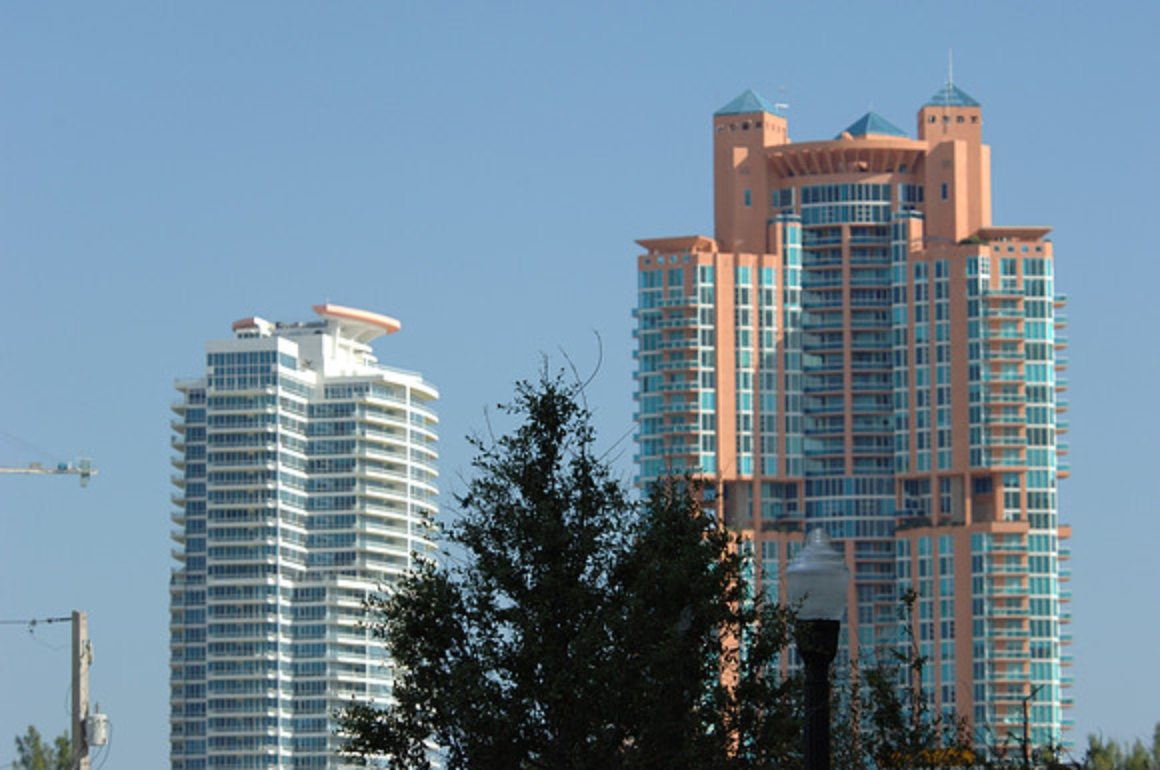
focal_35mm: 195
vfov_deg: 7.0
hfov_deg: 10.6
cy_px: 385
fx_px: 6275
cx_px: 580
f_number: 7.6
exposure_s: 1/250
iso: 100
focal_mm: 130
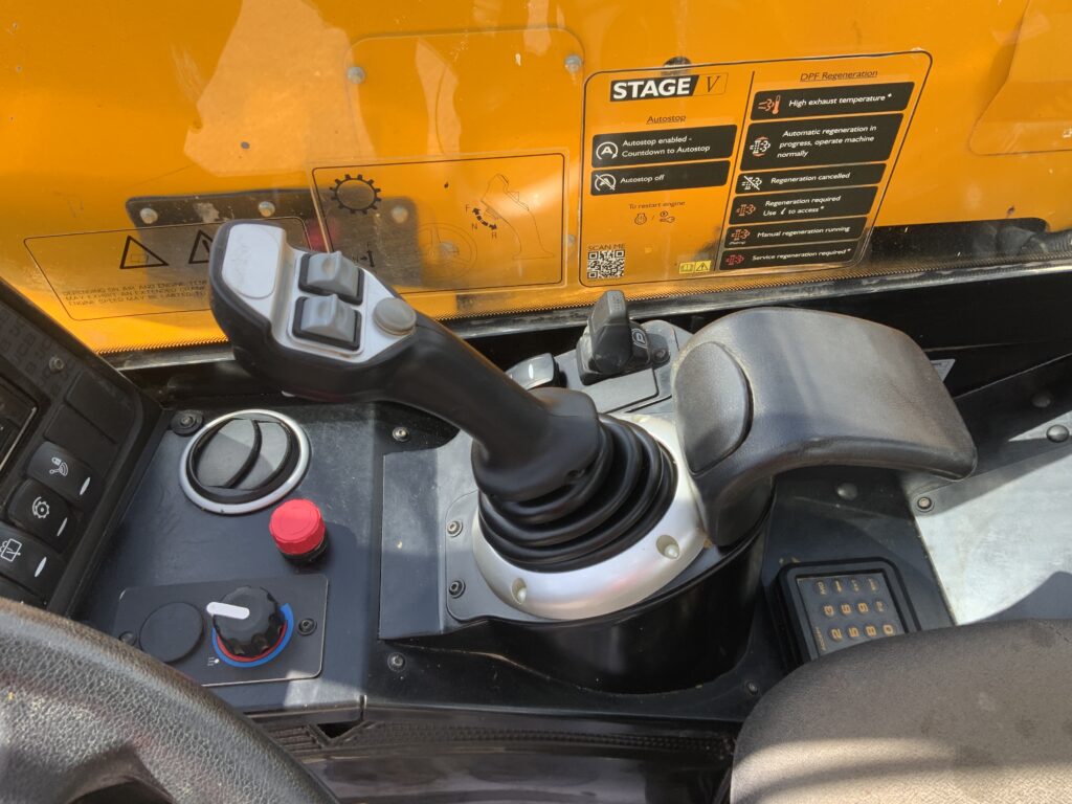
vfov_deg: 48.2
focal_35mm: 29
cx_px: 536
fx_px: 898
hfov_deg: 61.7
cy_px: 402
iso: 16
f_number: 1.8
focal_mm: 3
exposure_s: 1/236
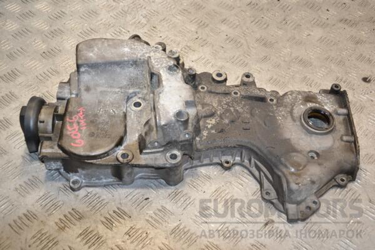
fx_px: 500
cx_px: 188
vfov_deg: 28.1
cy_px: 125
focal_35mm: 48
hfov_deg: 41.1
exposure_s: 1/200
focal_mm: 32
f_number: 5.6
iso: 800
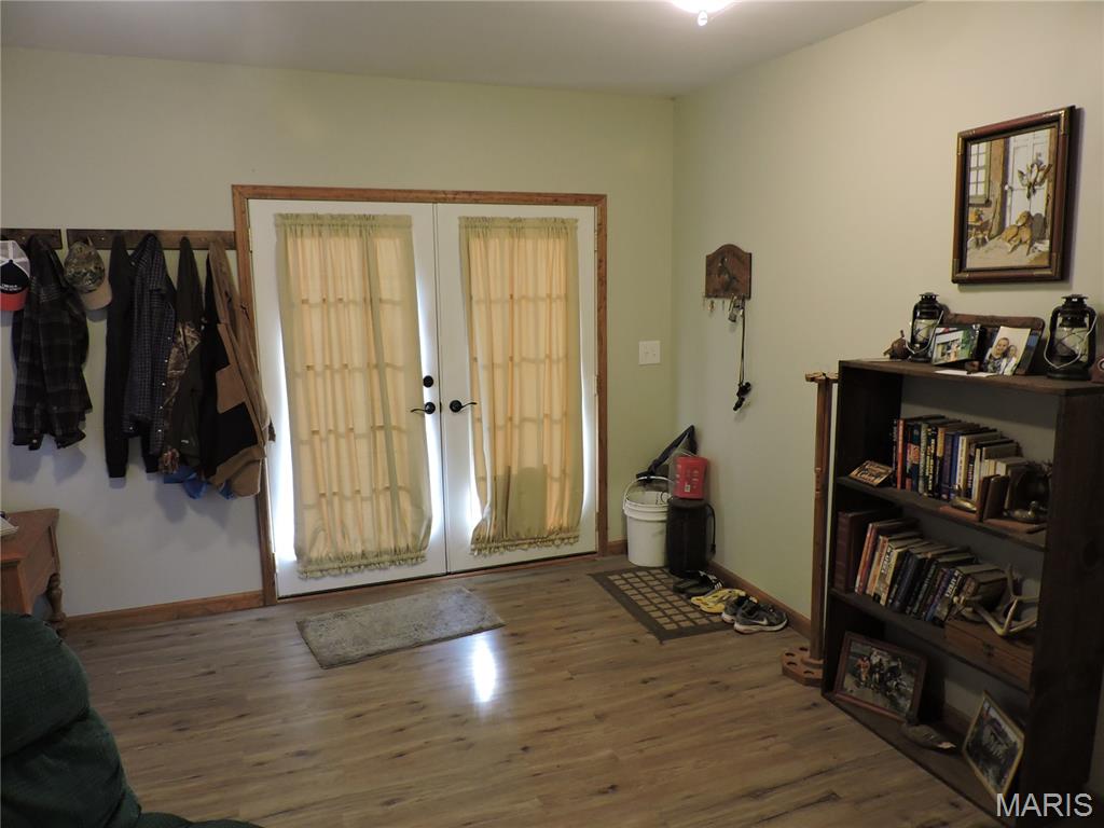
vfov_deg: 56.8
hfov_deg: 71.6
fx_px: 765
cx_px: 552
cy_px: 414
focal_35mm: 24
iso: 400
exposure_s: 1/25
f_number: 3
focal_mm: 4.3
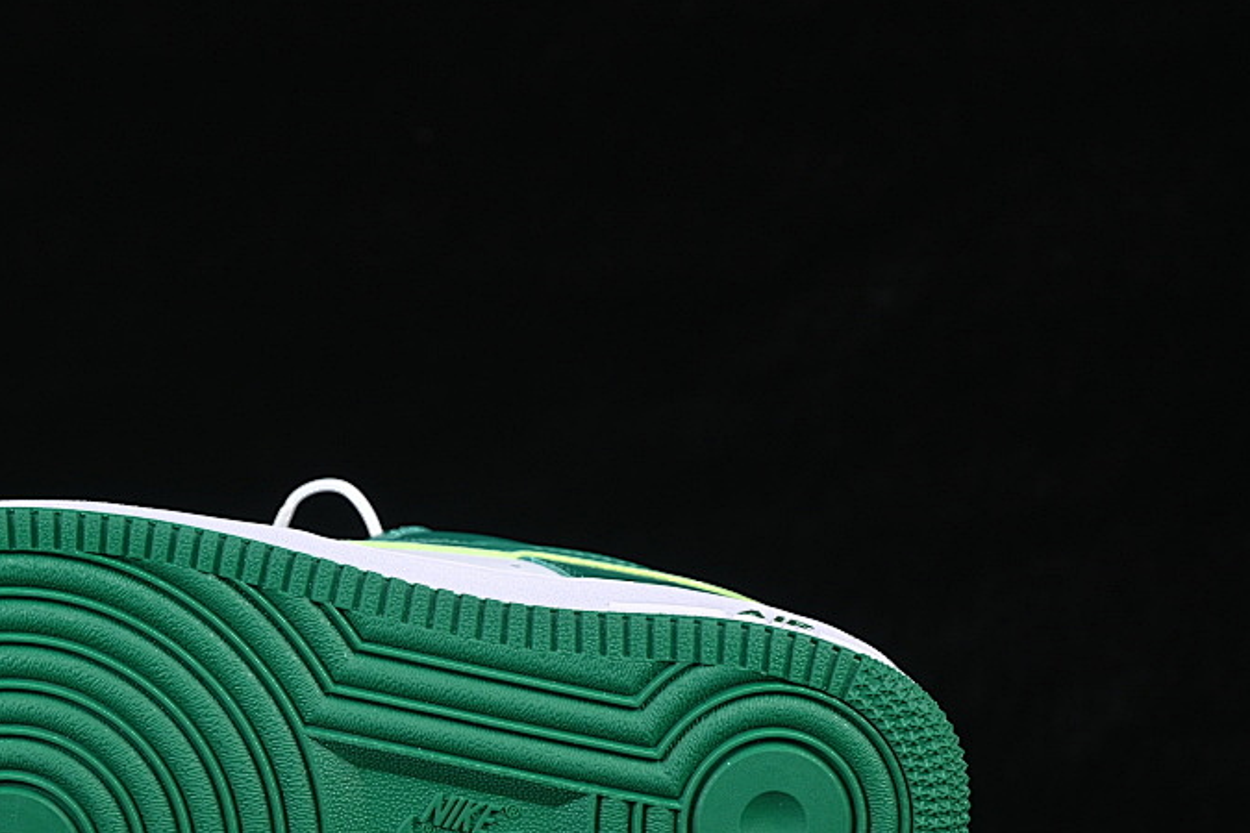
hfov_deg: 17.0
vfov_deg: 11.4
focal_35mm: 120
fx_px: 4166
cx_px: 283
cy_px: 581
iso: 160
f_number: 7.1
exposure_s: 1/80
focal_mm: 50
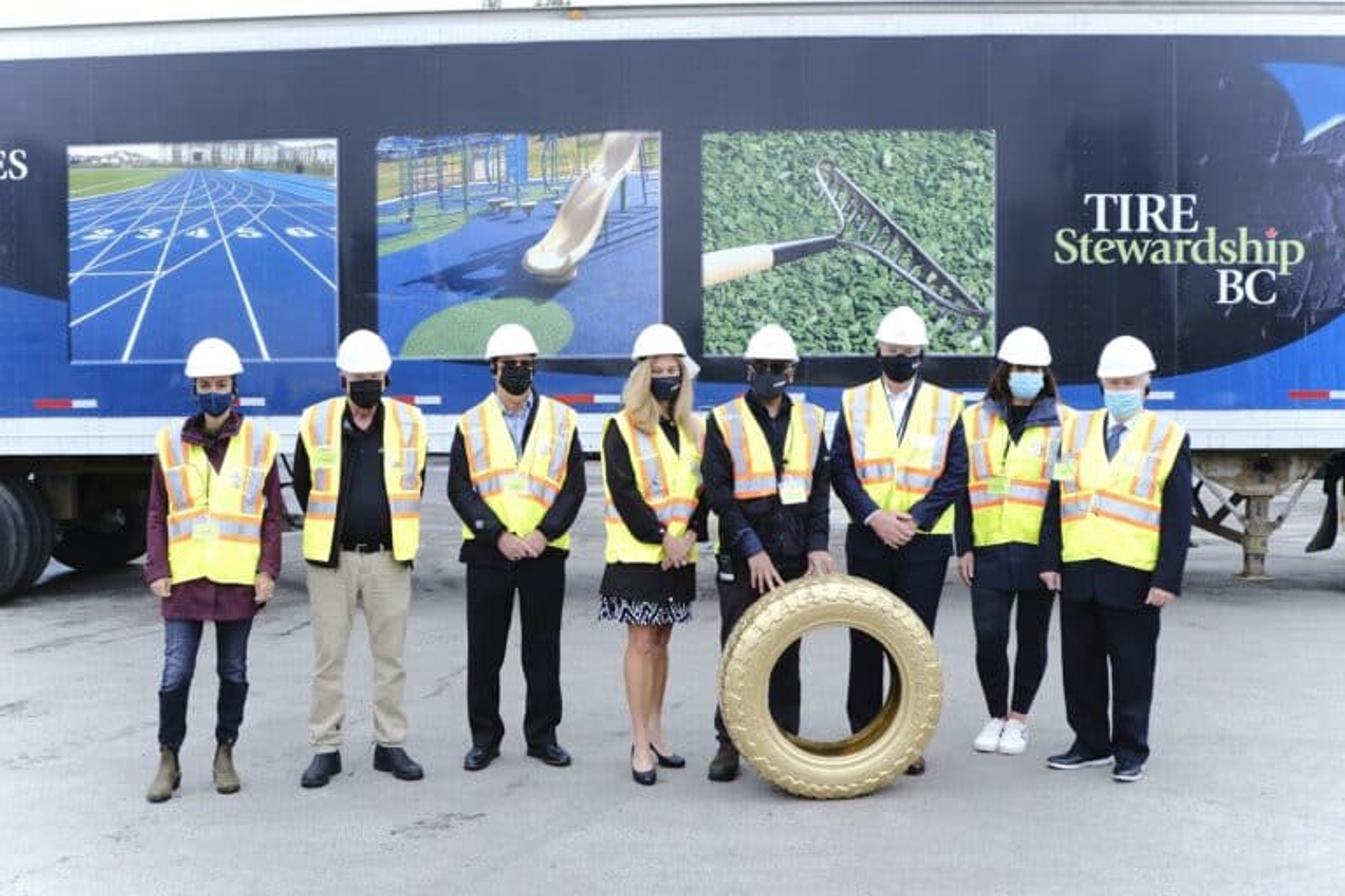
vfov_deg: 36.9
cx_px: 672
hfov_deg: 53.1
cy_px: 448
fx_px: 1345
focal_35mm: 36
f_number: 4
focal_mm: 24
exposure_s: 1/320
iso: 400
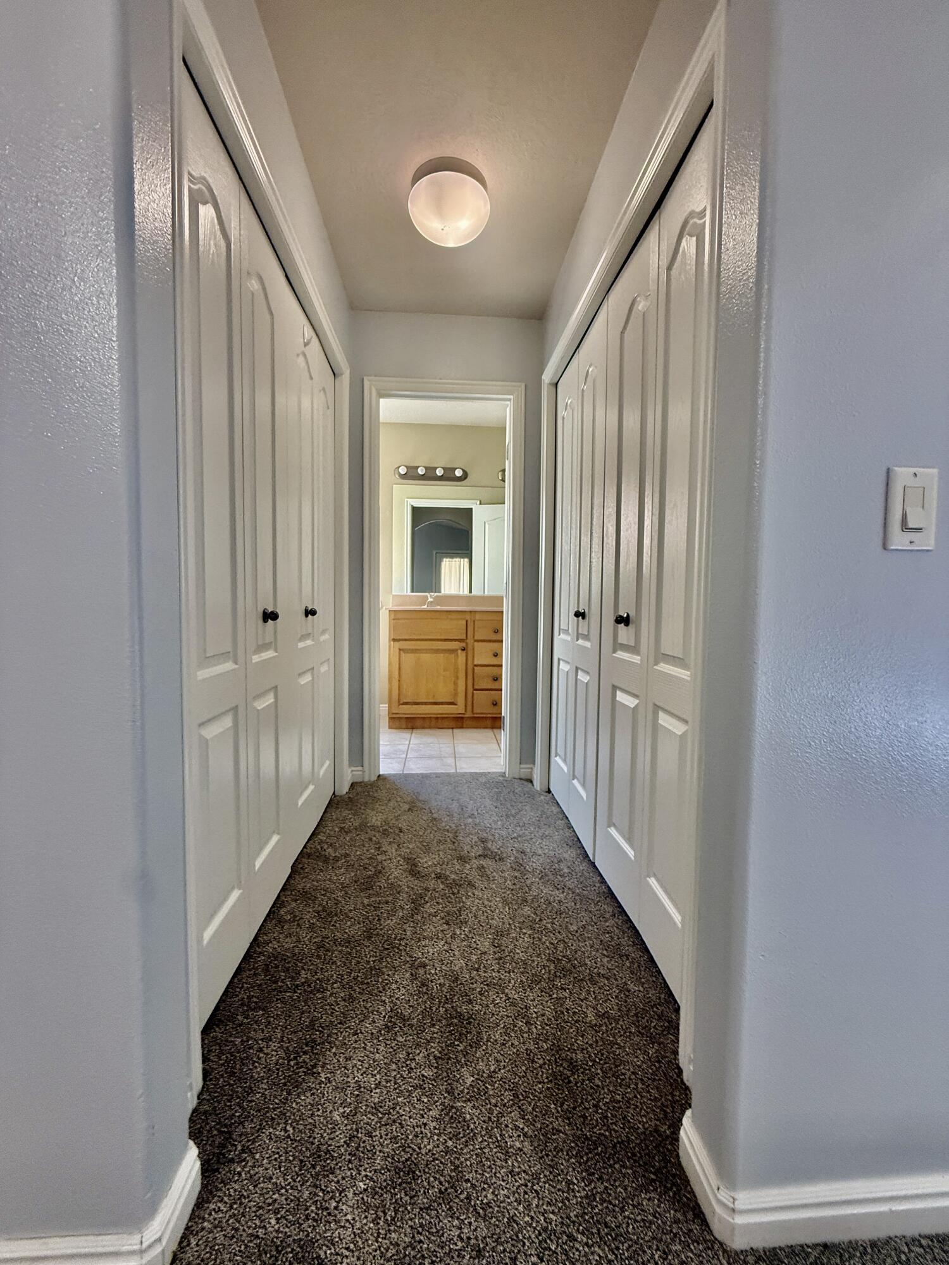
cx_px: 474
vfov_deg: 102.1
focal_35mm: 14
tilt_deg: -3.3
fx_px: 512
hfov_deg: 85.7
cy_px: 632
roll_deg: -0.9
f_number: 2.2
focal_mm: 2.22
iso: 320
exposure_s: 1/120
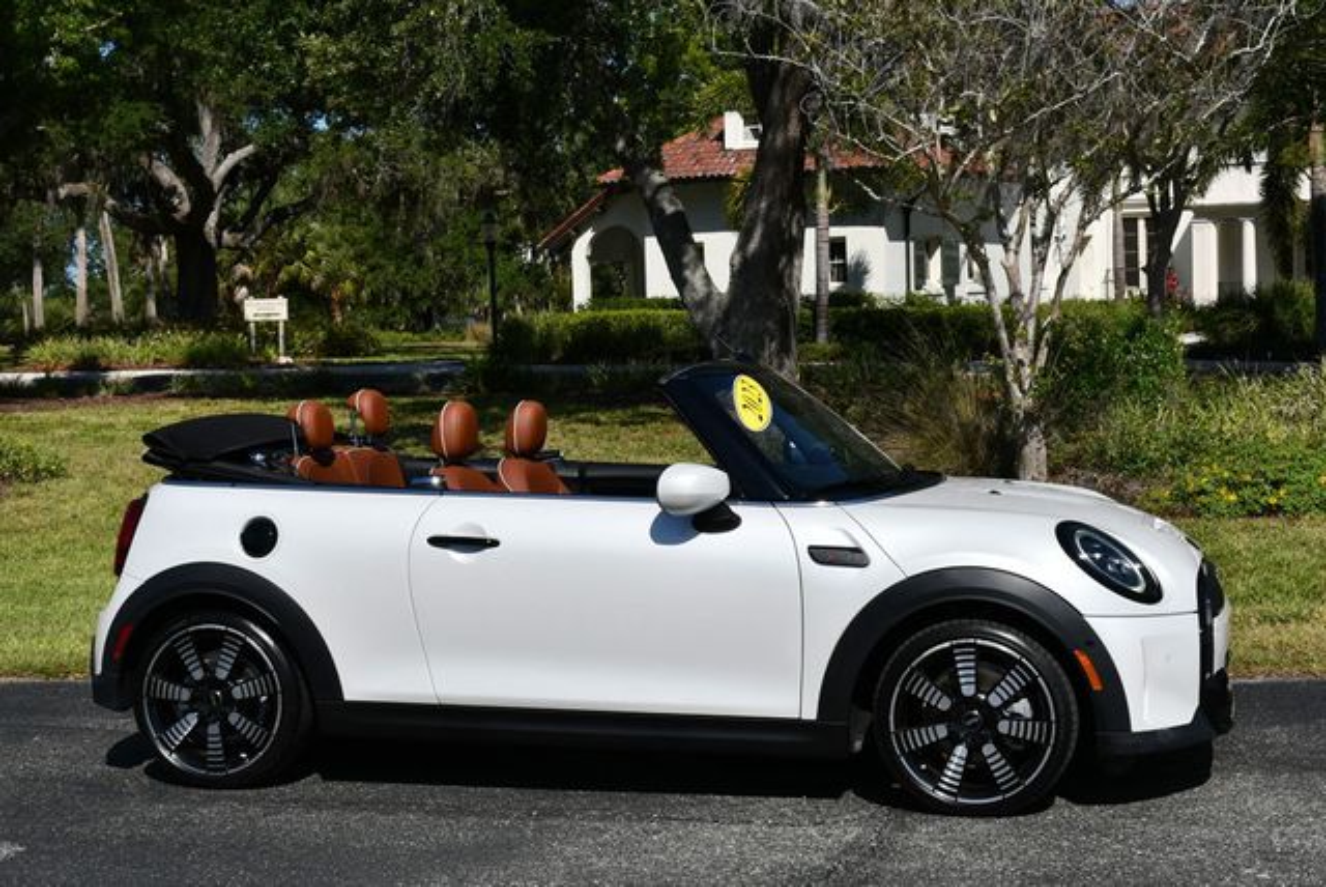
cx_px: 663
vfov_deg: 22.7
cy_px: 444
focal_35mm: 60
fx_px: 2212
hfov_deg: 33.4
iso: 100
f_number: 9
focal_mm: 30
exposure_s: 1/320
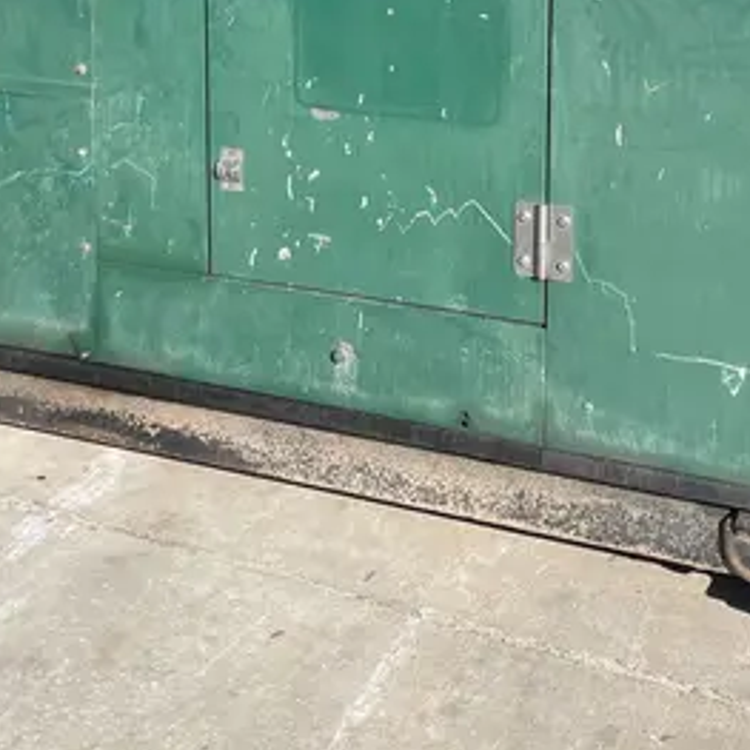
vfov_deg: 25.7
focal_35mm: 64
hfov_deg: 26.9
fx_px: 1569
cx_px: 351
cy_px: 27
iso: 32
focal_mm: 4.2
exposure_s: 1/1887
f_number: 1.6
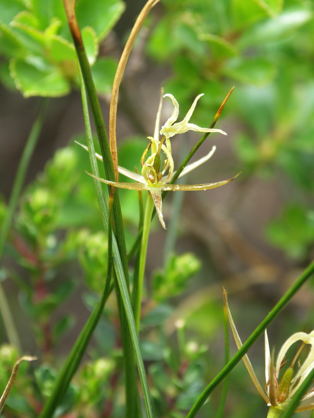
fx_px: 2419
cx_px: 157
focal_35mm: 200
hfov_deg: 7.4
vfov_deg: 9.9
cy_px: 209
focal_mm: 50.8
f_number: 3.5
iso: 80
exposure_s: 1/250
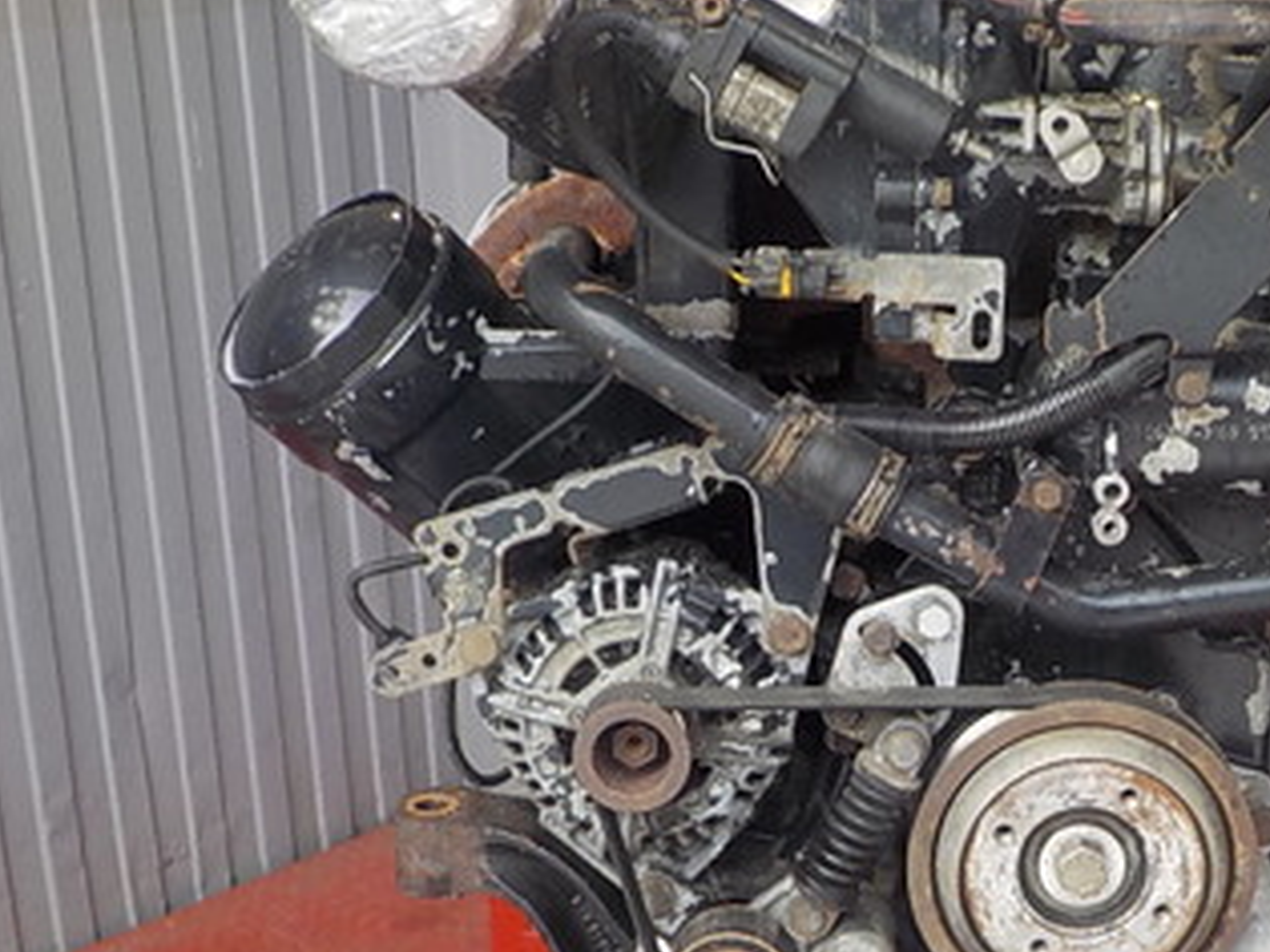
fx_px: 2237
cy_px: 577
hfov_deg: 31.3
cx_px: 911
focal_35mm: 61
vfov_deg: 24.0
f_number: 3.3
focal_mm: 4.1
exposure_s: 1/60
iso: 125
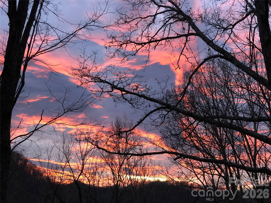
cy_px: 102
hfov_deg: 36.8
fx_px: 407
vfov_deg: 28.0
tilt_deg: +15.9
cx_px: 136
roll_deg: +0.1
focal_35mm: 52
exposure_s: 1/20
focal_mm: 6
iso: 160
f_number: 2.4
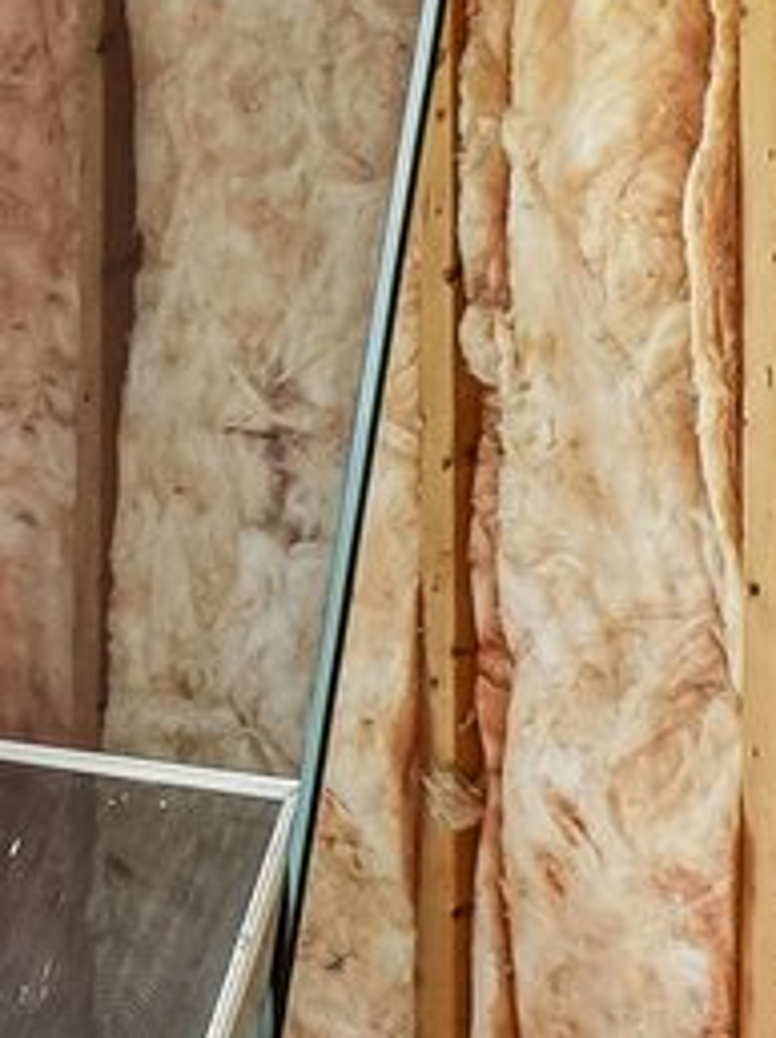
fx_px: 3204
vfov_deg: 18.3
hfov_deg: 7.6
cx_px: -2541
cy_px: 316
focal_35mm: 107
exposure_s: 1/4
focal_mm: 14
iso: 500
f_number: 8
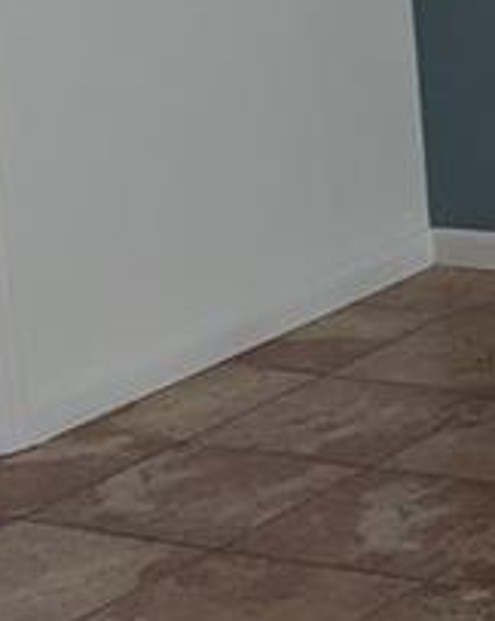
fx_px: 2861
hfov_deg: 9.5
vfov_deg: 12.3
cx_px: 801
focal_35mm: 156
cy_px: 86
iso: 369
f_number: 1.73
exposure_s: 1/30
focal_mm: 4.38
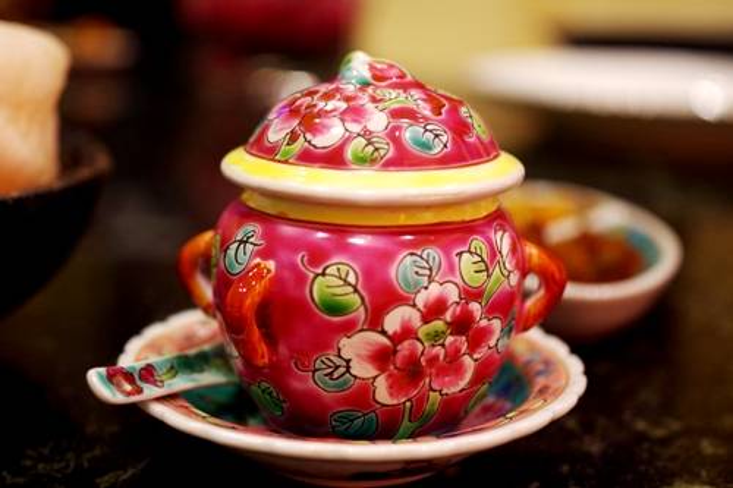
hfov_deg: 37.9
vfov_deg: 25.7
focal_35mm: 52
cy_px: 244
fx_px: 1069
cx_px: 366
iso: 800
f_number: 2.8
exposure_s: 1/40
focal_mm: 35
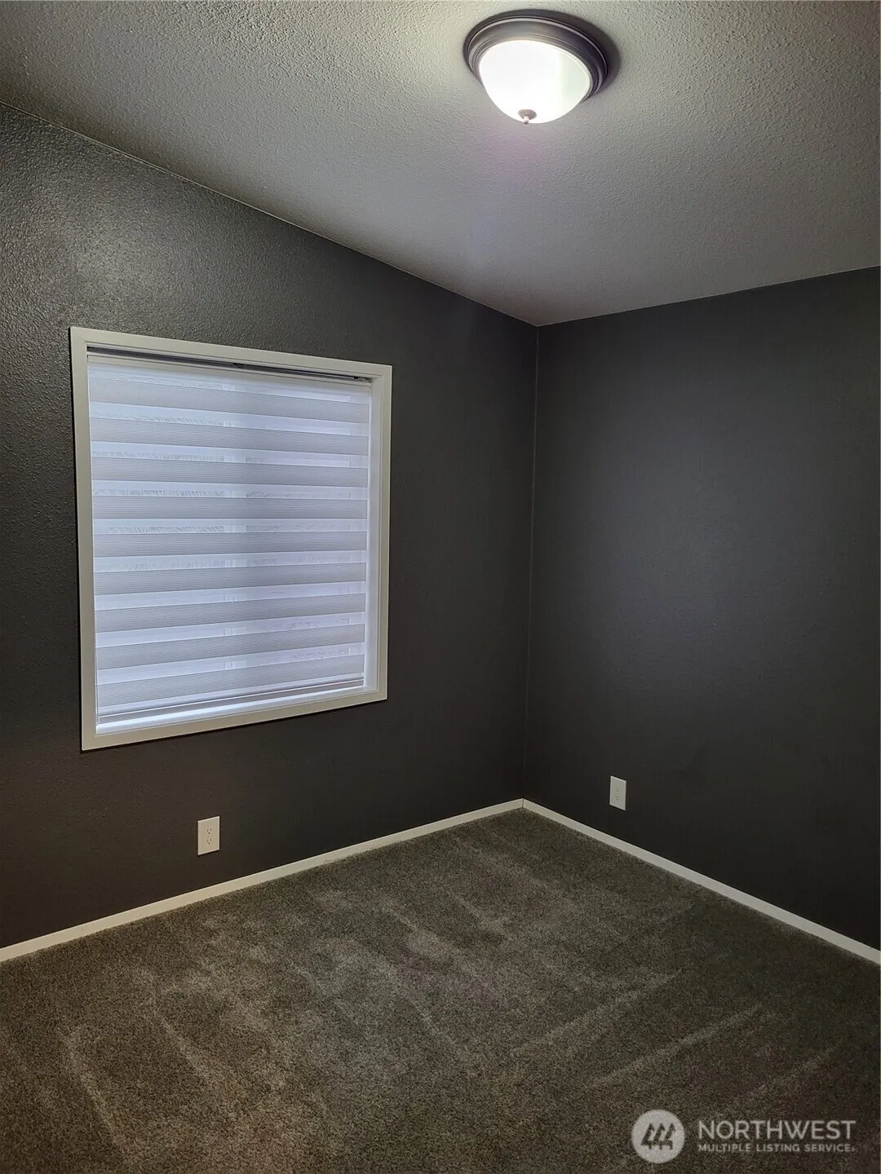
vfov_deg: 67.3
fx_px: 882
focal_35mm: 26
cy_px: 587
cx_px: 440
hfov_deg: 53.1
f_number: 1.8
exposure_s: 1/40
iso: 320
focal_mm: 5.4
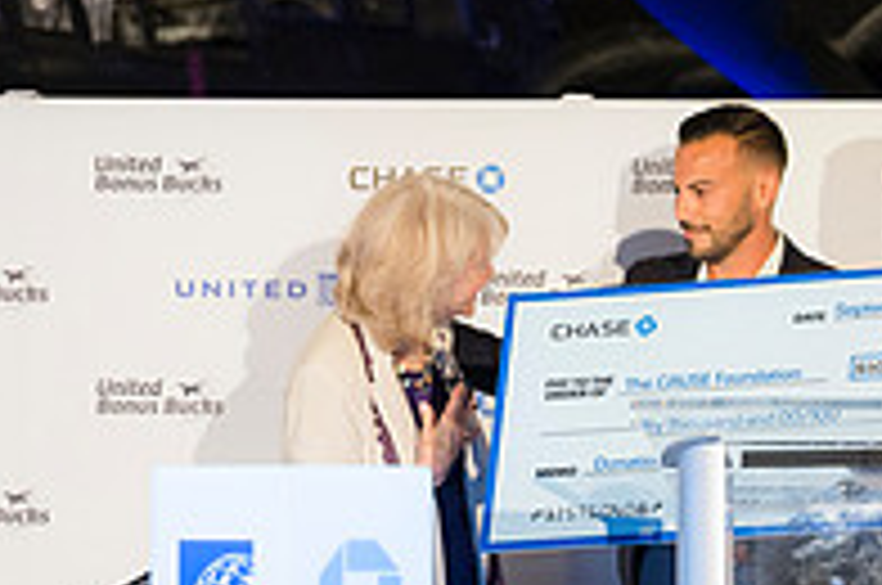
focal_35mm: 353
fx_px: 8634
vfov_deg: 3.9
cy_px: 479
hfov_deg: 5.8
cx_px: 855
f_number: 4
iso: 1400
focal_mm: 119
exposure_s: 1/80
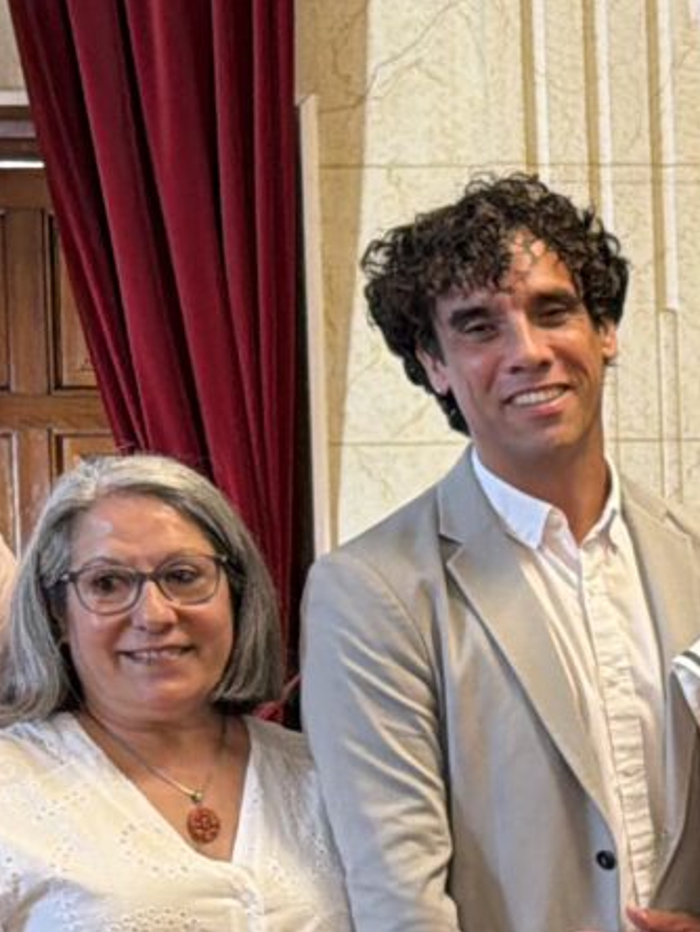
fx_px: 3719
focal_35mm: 138
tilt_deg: -3.8
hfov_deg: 9.6
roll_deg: +0.3
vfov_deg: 14.2
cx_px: 1622
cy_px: 733
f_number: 1.78
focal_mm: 6.76
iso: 250
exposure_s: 1/50
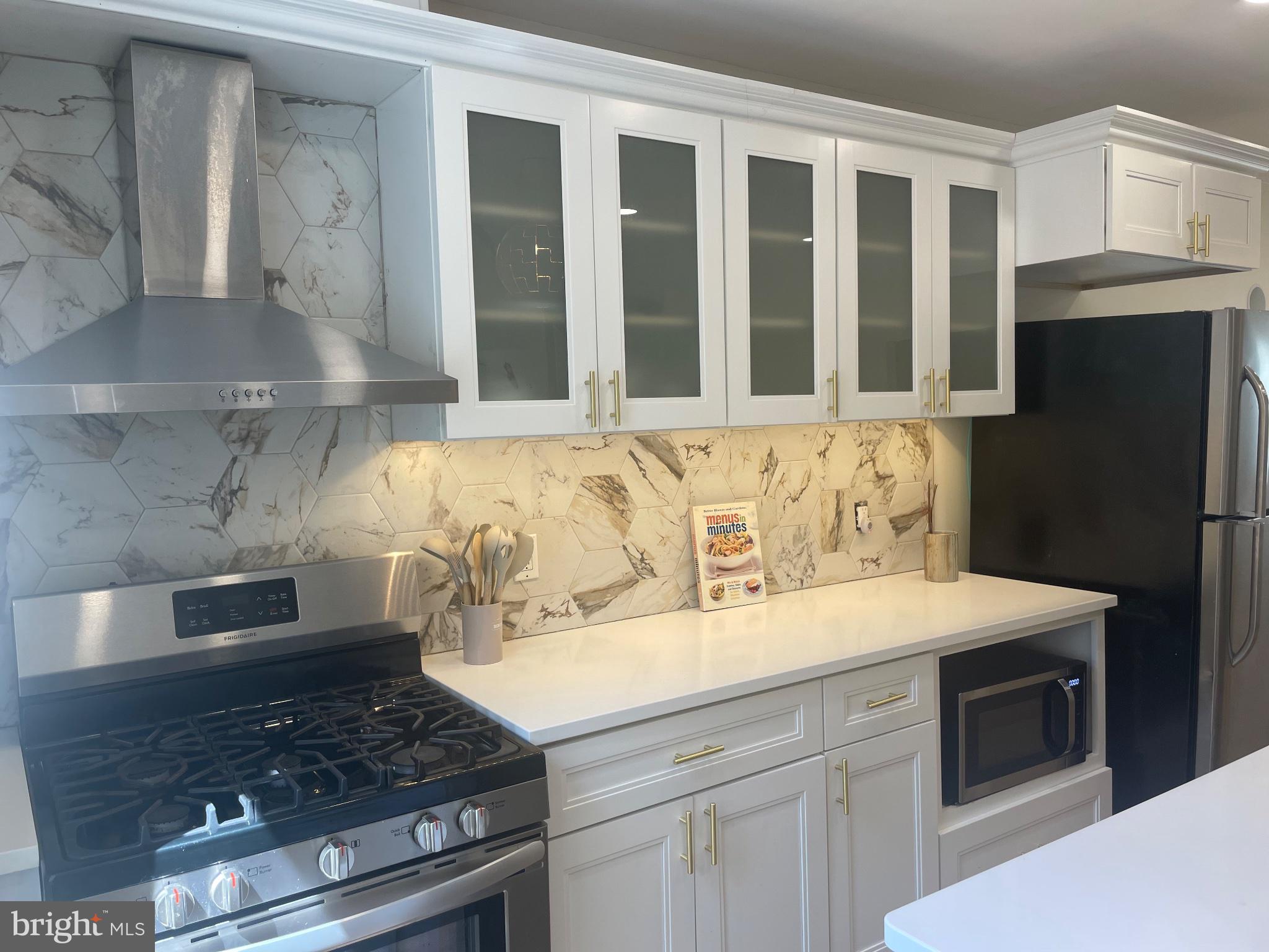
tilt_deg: -3.1
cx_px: 634
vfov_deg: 53.1
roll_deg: +1.6
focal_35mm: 26
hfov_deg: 67.3
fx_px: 953
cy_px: 476
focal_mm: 4.2
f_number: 1.6
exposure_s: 1/120
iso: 40
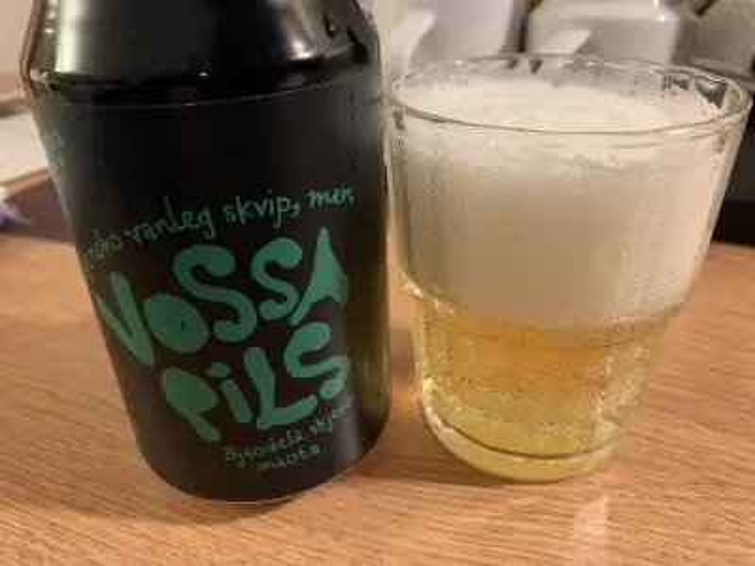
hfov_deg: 67.3
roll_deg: +2.9
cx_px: 378
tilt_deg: -30.1
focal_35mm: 26
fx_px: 567
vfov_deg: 53.1
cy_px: 283
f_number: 1.8
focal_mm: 4.25
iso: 400
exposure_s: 1/32
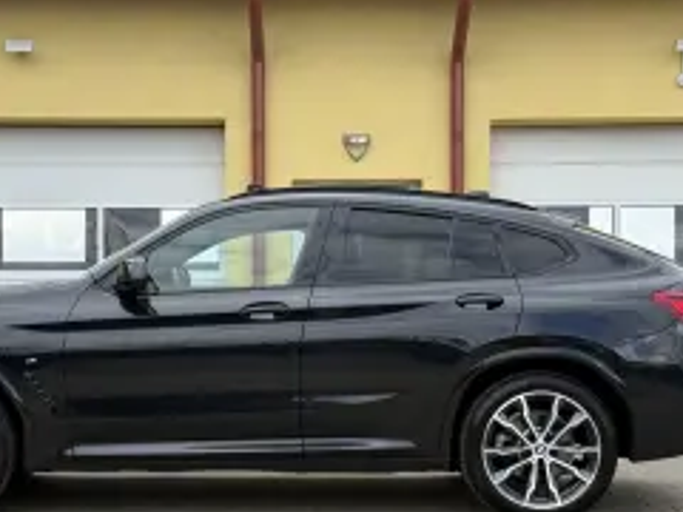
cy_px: 321
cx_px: 273
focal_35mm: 72
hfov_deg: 27.0
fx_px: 1421
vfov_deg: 20.4
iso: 64
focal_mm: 6.76
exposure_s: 1/1754
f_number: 1.78
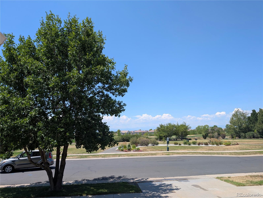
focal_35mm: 24
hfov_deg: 71.5
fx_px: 183
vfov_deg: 56.9
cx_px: 132
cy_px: 99
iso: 20
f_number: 1.68
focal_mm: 6.9
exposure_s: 1/999
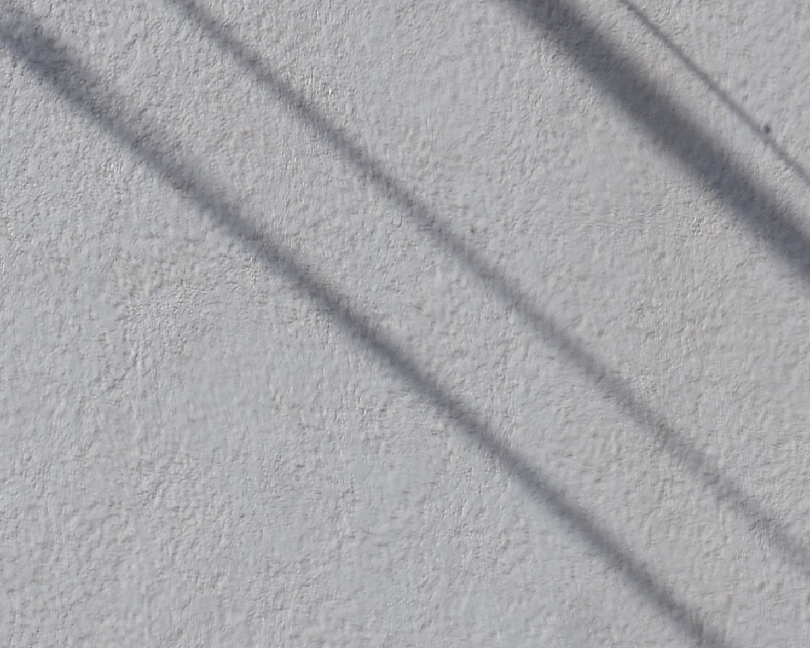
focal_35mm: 649
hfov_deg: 3.0
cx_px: 1187
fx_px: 15552
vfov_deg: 2.4
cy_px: 720
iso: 250
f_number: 6
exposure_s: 1/1000
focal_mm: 125
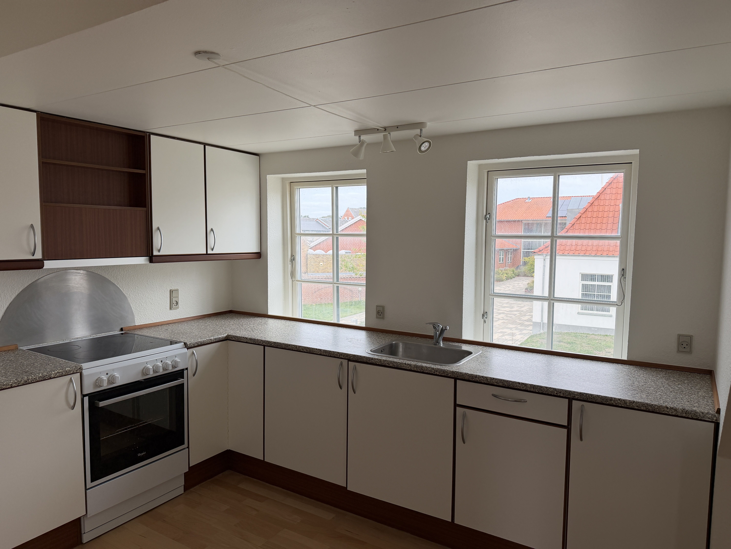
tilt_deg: -4.4
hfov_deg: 71.6
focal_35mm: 24
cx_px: 366
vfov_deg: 56.8
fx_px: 507
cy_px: 274
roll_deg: -0.5
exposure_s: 1/484
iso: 100
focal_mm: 6.76
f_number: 1.78
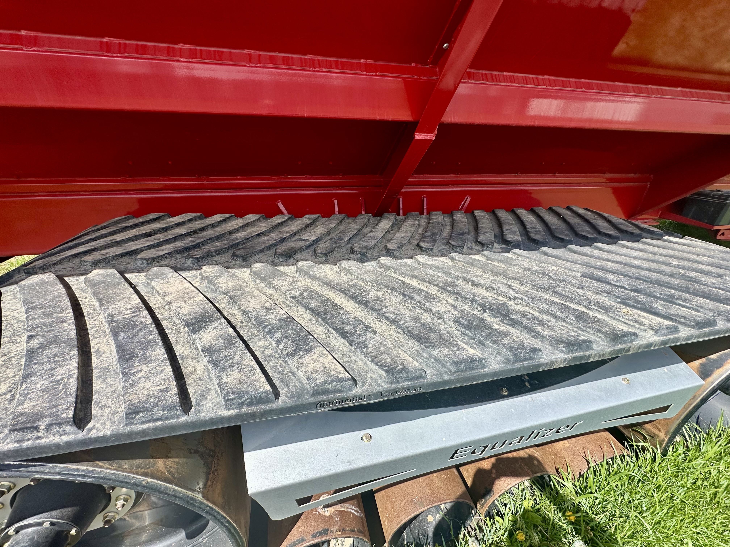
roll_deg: -0.6
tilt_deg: -23.2
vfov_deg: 85.7
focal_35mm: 14
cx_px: 365
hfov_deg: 102.1
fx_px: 295
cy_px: 274
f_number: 2.2
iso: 40
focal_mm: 2.22
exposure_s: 1/1014
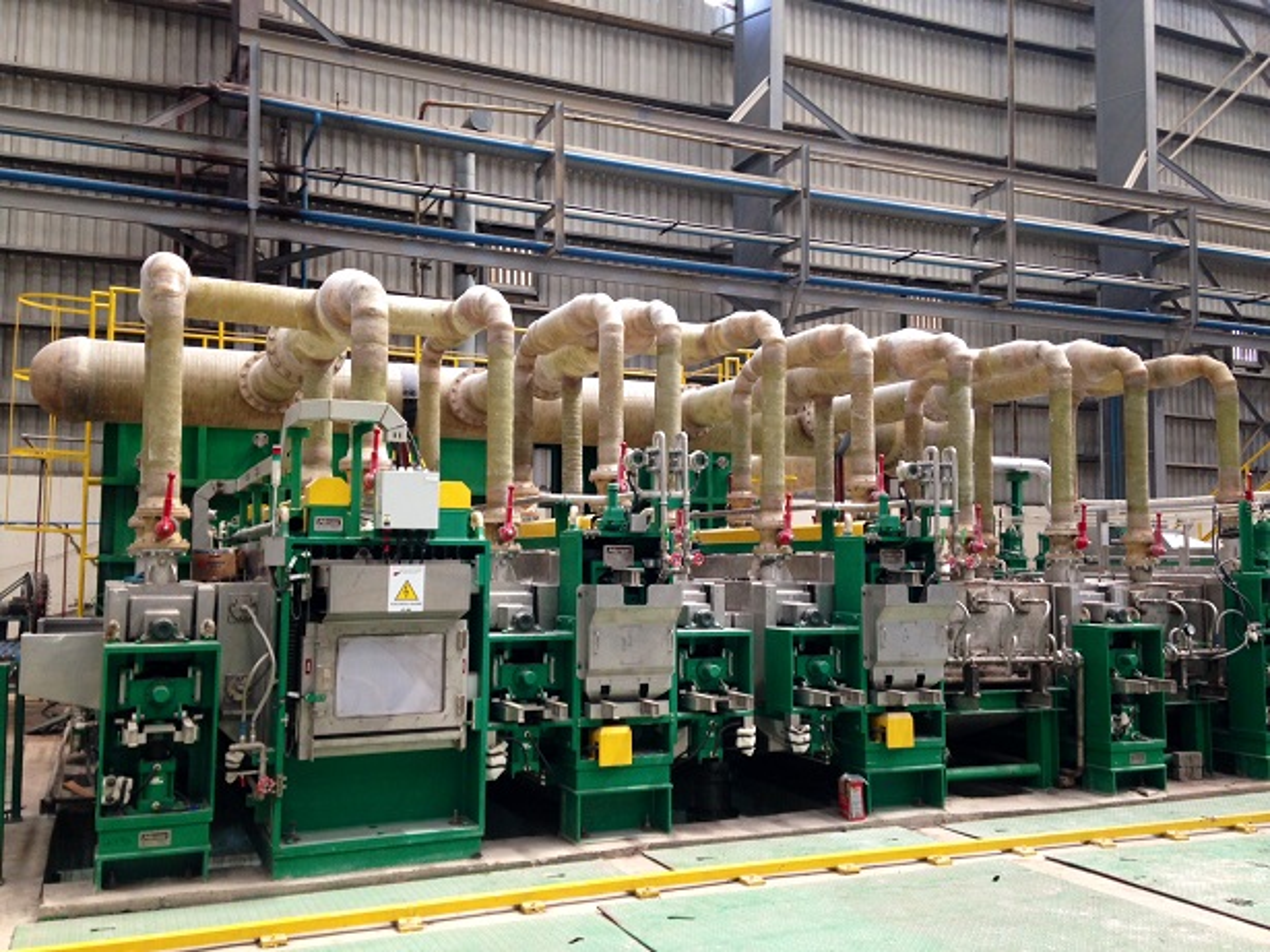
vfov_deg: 42.9
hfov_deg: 55.4
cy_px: 476
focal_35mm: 33
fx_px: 1210
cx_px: 635
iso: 80
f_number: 2.4
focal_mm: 4.12
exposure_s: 1/20
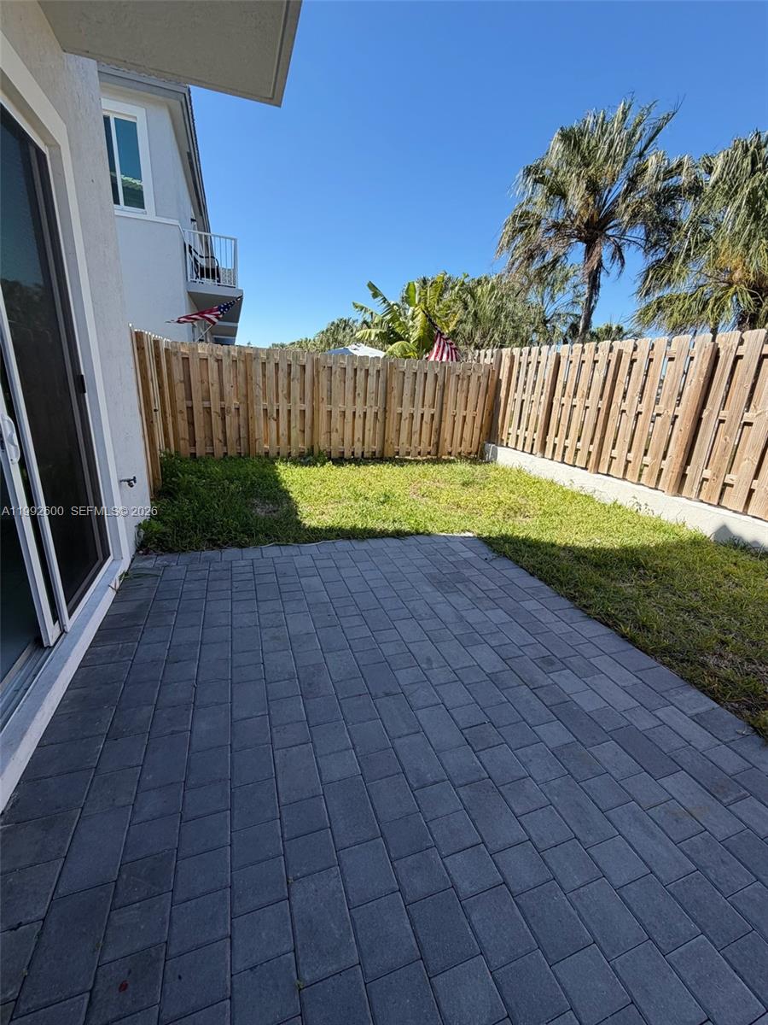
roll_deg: -3.5
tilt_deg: -16.0
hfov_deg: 85.7
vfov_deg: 102.1
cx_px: 384
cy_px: 512
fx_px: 414
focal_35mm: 14
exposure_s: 1/760
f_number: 2.2
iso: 40
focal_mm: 2.22
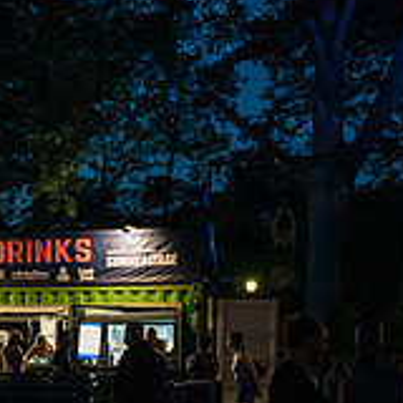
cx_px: -43
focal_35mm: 75
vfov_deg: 22.5
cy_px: 366
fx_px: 988
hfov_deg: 21.8
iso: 4000
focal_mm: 24
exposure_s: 1/200
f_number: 2.8
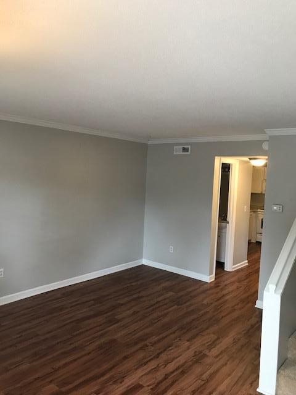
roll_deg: -2.1
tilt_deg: -2.7
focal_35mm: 28
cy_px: 198
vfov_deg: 63.4
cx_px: 148
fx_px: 319
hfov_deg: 49.7
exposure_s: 1/20
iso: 40
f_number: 1.8
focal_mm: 3.99
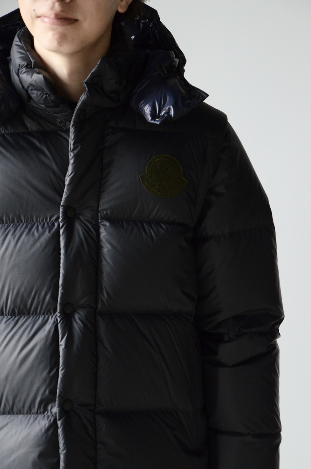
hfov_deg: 11.7
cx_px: 156
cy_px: 234
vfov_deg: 17.5
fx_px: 1522
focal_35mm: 117
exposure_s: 1/50
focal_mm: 78
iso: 1600
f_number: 5.6
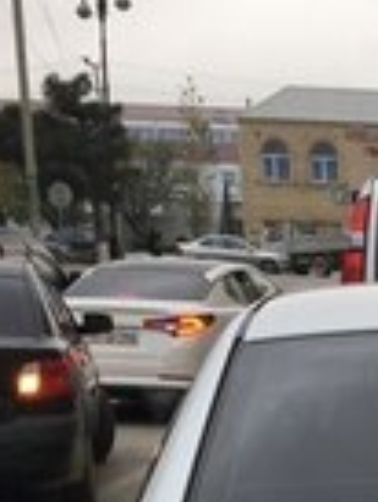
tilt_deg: -16.1
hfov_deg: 13.3
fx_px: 1526
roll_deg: +1.9
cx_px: 576
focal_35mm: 105
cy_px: 733
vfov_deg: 17.1
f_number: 2.2
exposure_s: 1/270
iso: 25
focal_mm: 4.15
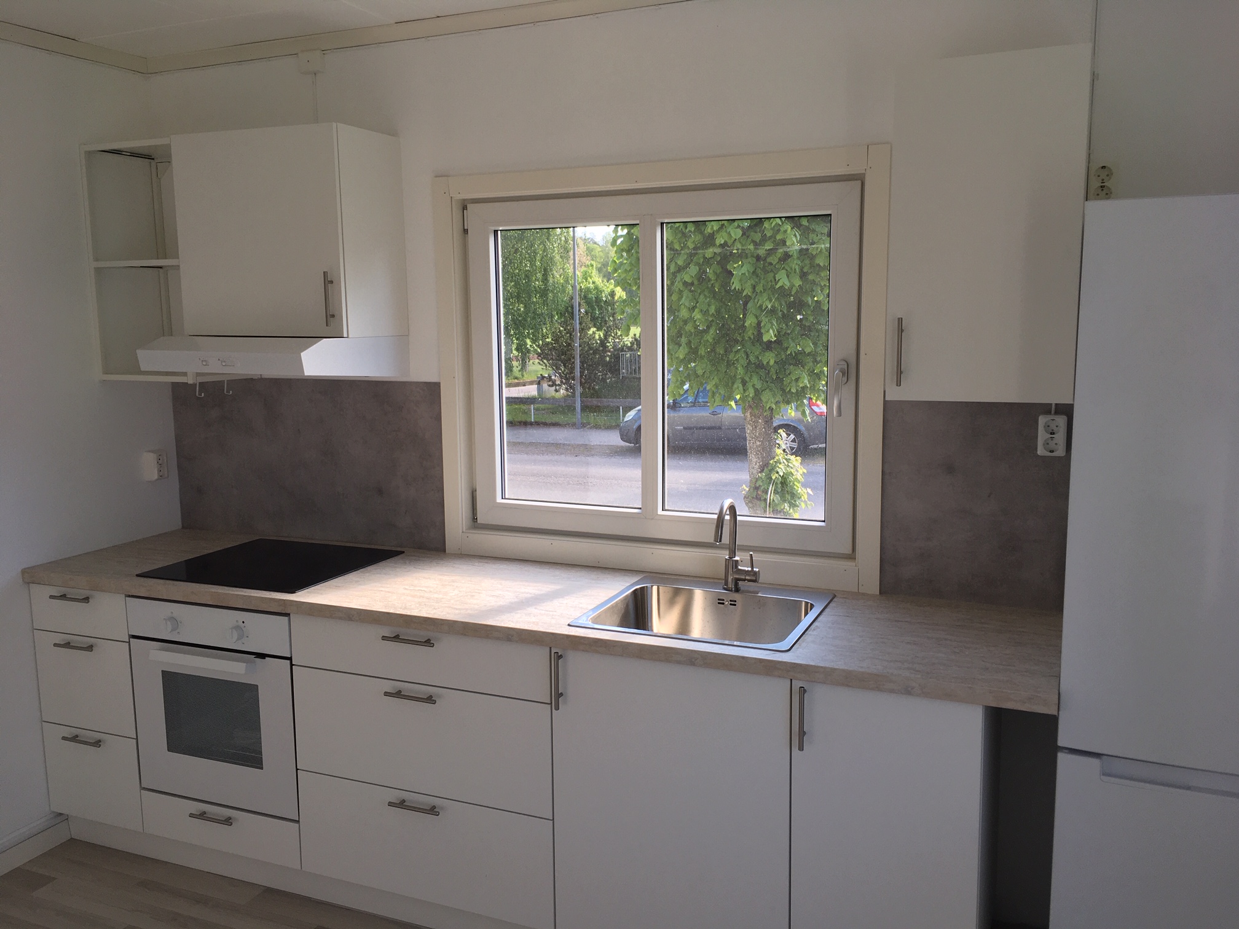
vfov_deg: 48.2
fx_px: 1038
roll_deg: +2.7
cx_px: 620
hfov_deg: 61.7
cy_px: 464
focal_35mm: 29
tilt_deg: -8.7
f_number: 2.2
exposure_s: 1/112
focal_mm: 4.15
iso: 25
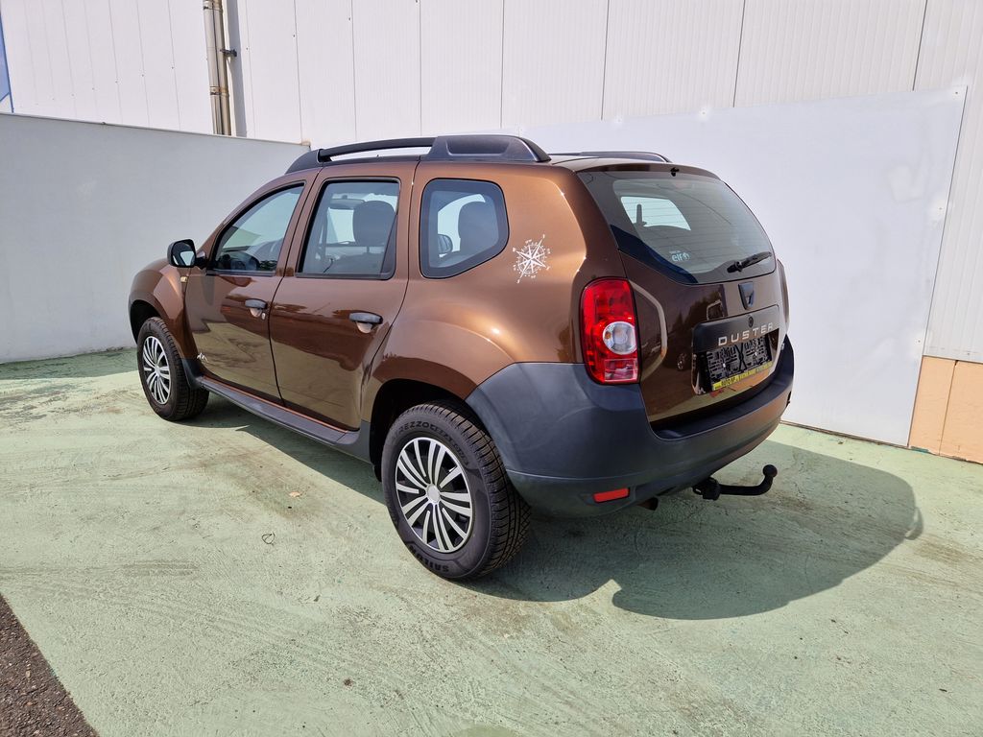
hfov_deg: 73.9
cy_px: 368
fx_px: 653
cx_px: 492
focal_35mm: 23
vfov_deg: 58.9
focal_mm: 5.4
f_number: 1.8
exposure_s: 1/2672
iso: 50
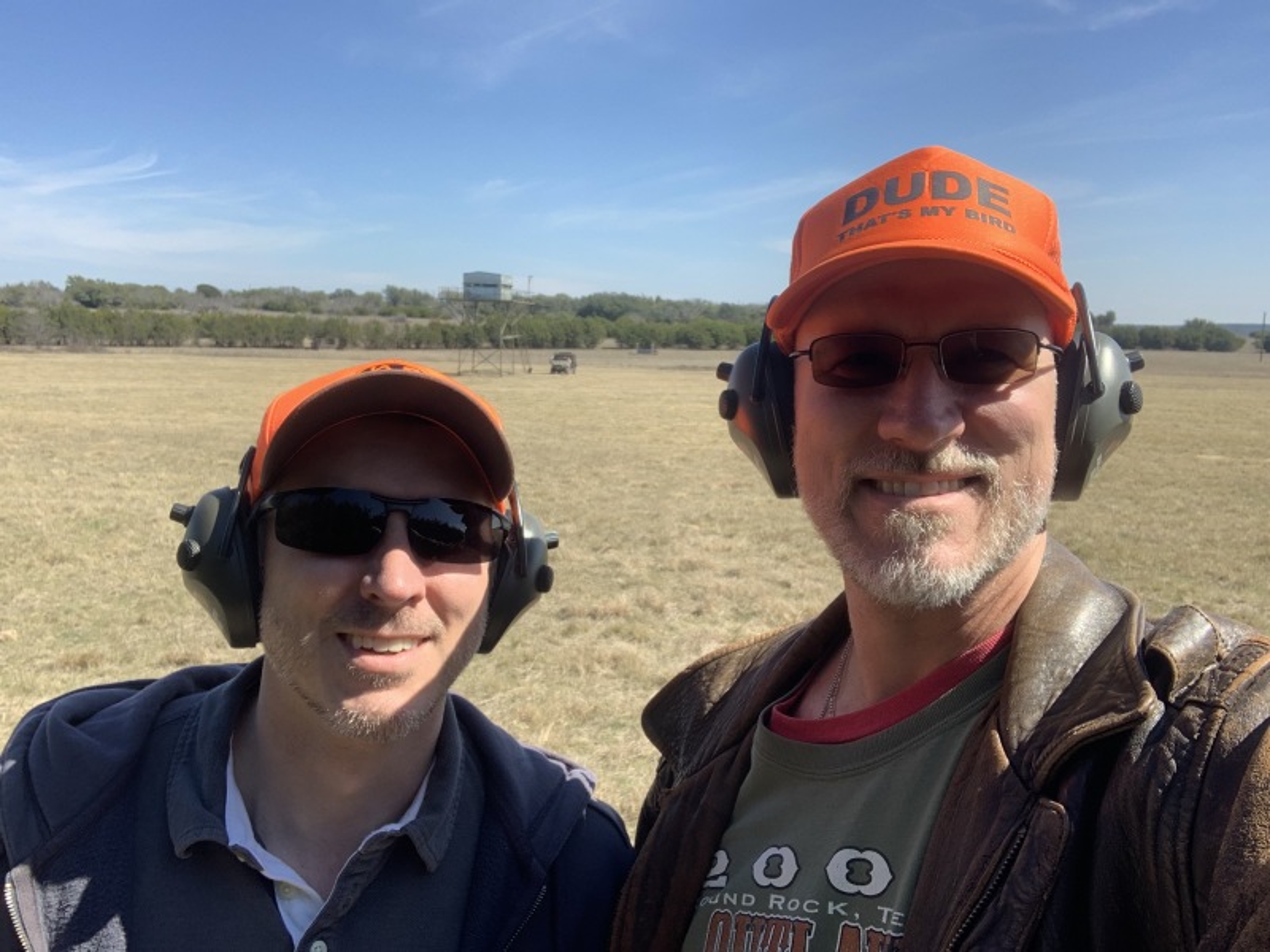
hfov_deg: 56.8
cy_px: 476
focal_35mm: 32
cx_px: 635
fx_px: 1174
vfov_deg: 44.2
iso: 16
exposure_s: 1/459
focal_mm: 2.87
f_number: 2.2
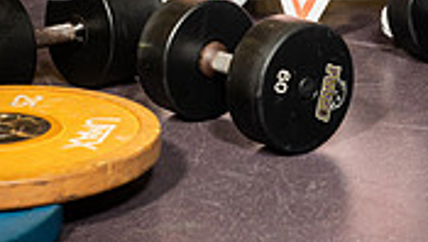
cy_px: -247
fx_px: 1466
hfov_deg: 16.6
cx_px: 303
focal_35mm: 129
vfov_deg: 8.9
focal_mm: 48
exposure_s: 1/250
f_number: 5.6
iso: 500
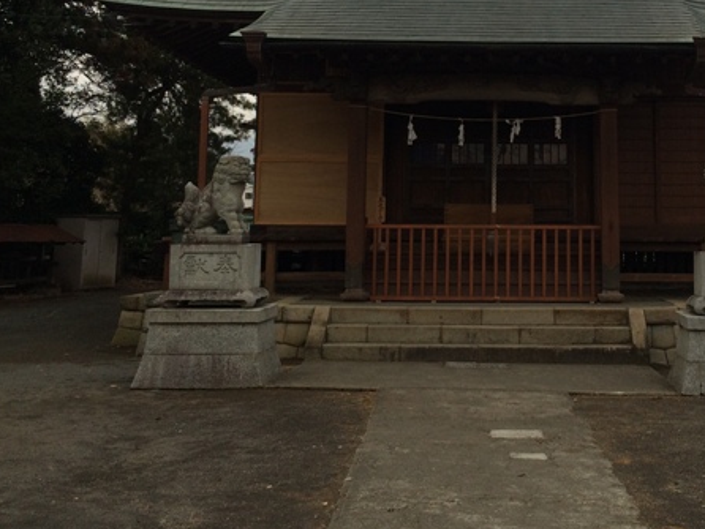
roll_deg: -0.3
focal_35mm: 52
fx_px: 1060
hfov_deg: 36.1
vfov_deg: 27.5
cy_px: 104
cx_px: 517
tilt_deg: +6.1
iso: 32
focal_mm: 4.15
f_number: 2.2
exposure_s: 1/224
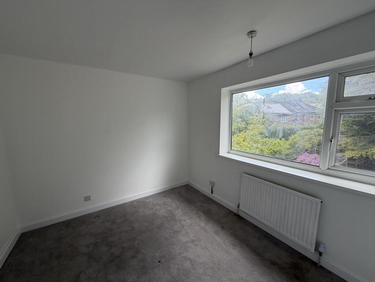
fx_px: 152
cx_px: 188
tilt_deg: -8.5
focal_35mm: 14
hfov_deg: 102.1
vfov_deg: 85.7
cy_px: 141
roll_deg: +1.1
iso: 100
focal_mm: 2.22
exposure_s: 1/121
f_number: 2.2
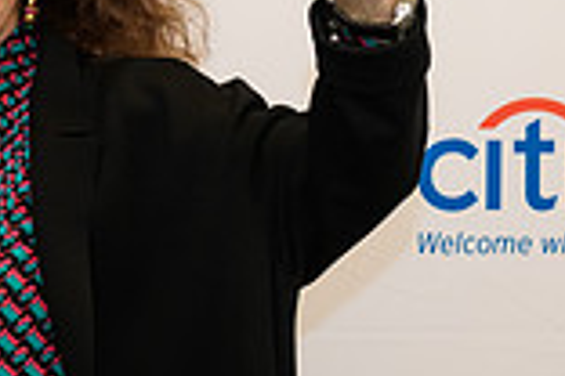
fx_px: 3672
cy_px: -27
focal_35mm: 234
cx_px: -356
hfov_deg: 8.5
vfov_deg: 5.9
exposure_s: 1/125
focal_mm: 58
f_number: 4
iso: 800
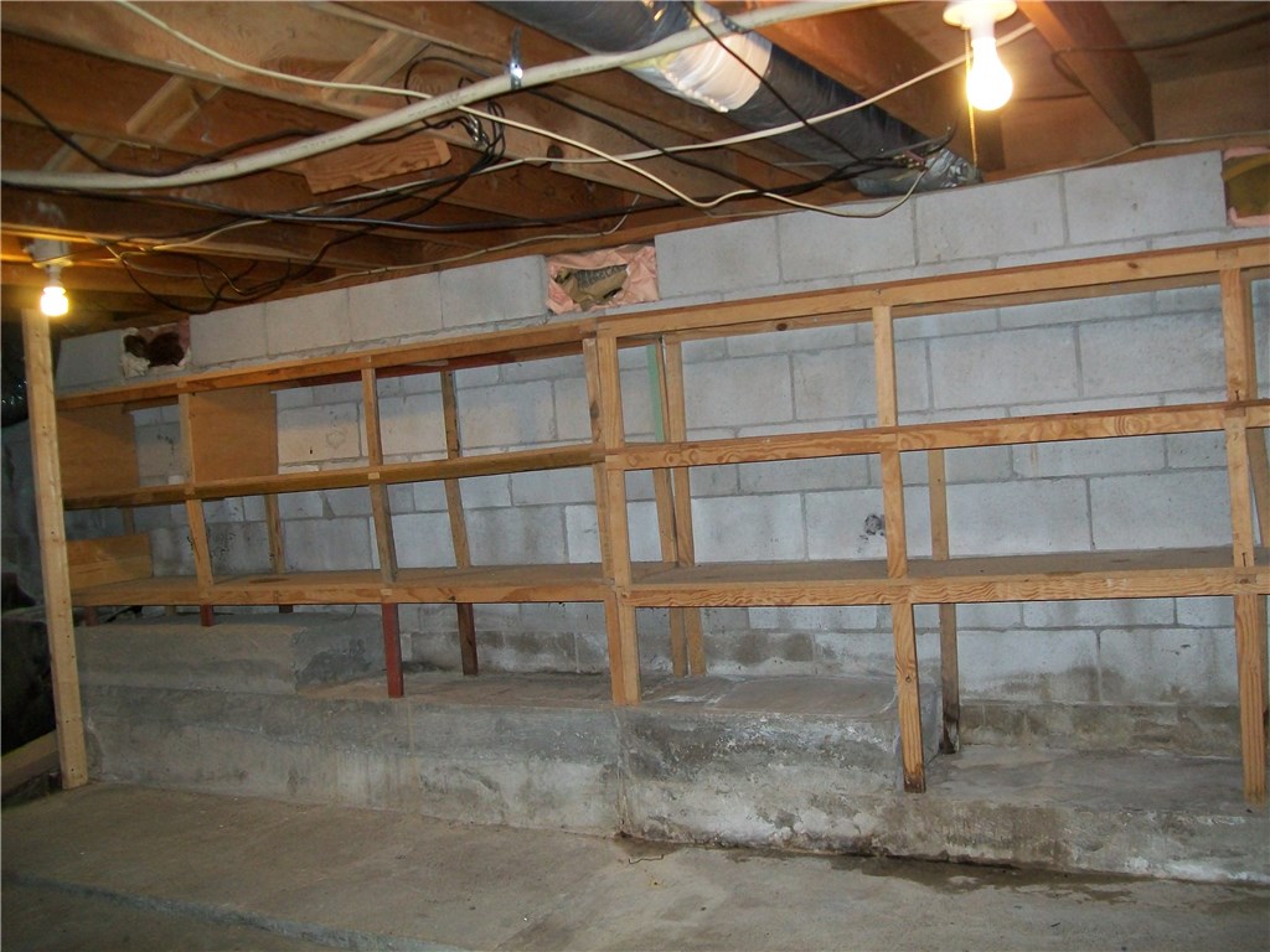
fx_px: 1247
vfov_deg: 41.8
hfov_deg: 54.0
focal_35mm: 34
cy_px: 476
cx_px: 635
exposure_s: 1/60
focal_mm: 6.1
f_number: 2.7
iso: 160
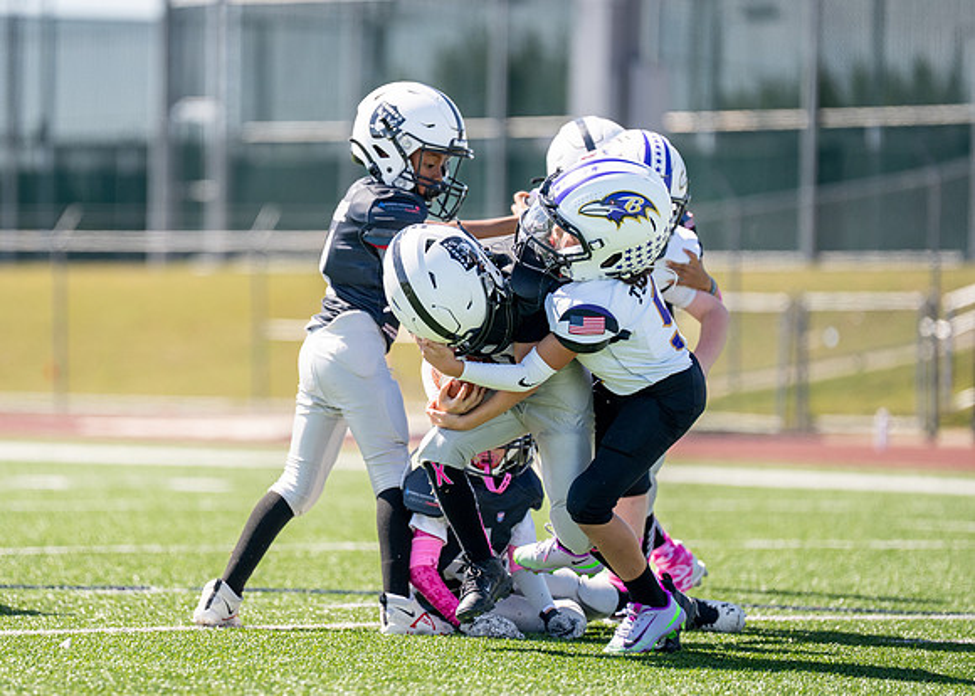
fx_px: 6758
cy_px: 305
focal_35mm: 244
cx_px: 374
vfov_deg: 5.9
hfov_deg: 8.2
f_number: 2.8
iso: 200
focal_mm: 200
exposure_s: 1/3200
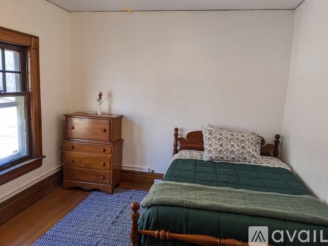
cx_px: 164
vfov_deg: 51.3
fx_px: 256
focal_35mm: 27
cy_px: 123
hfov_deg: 65.3
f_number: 1.73
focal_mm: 4.38
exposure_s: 1/60
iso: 62
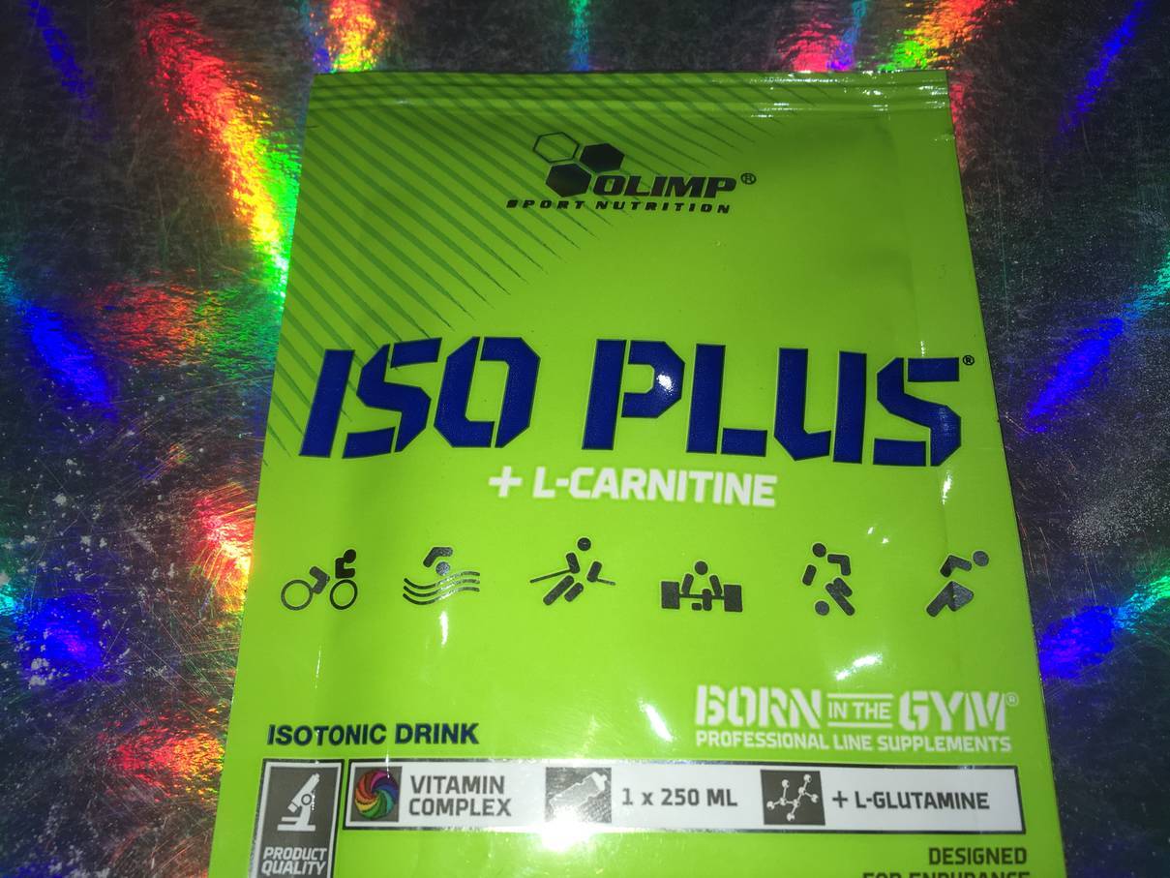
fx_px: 980
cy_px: 439
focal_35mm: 29
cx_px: 585
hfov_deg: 61.7
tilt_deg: -67.9
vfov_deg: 48.2
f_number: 2.2
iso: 25
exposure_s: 1/254
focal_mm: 4.15
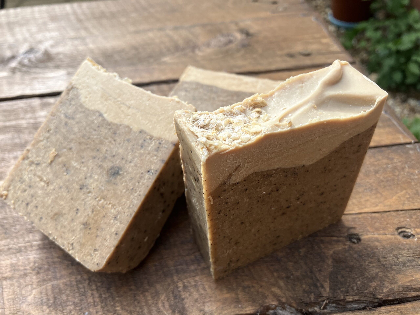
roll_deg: +1.7
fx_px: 340
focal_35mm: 28
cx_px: 210
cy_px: 158
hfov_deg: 63.4
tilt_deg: -42.1
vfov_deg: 49.7
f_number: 1.8
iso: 32
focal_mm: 3.99
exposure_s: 1/522
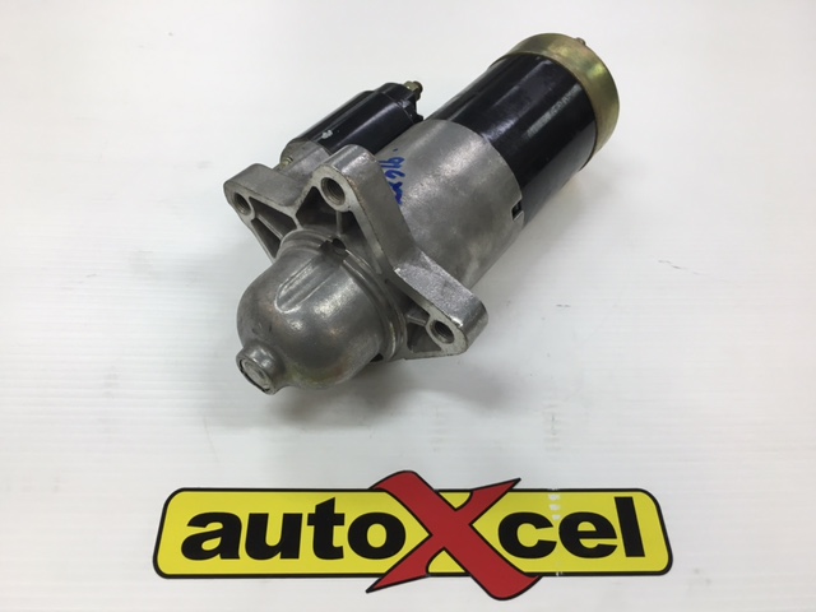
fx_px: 684
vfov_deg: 48.2
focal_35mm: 29
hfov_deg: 61.7
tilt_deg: -51.2
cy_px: 306
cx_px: 408
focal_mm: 4.15
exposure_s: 1/33
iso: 40
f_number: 2.2
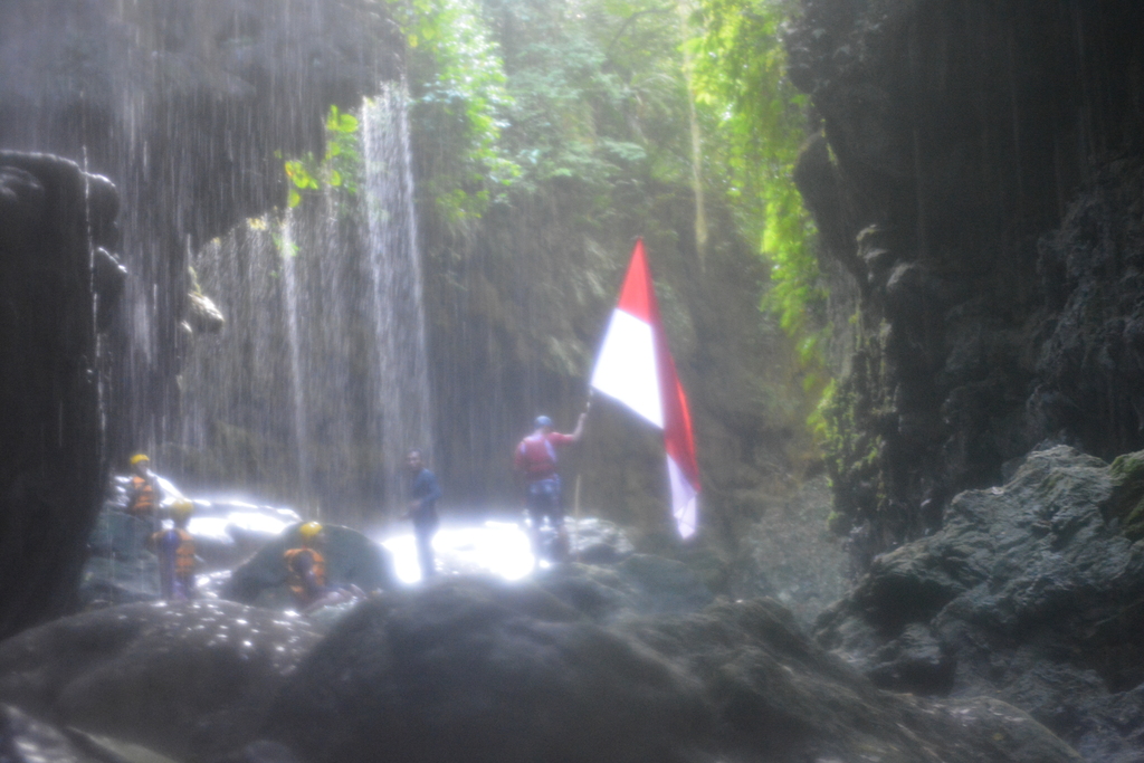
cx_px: 572
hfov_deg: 20.9
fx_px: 3099
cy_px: 382
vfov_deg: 14.0
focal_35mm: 98
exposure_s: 1/30
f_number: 4.2
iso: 3200
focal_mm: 65
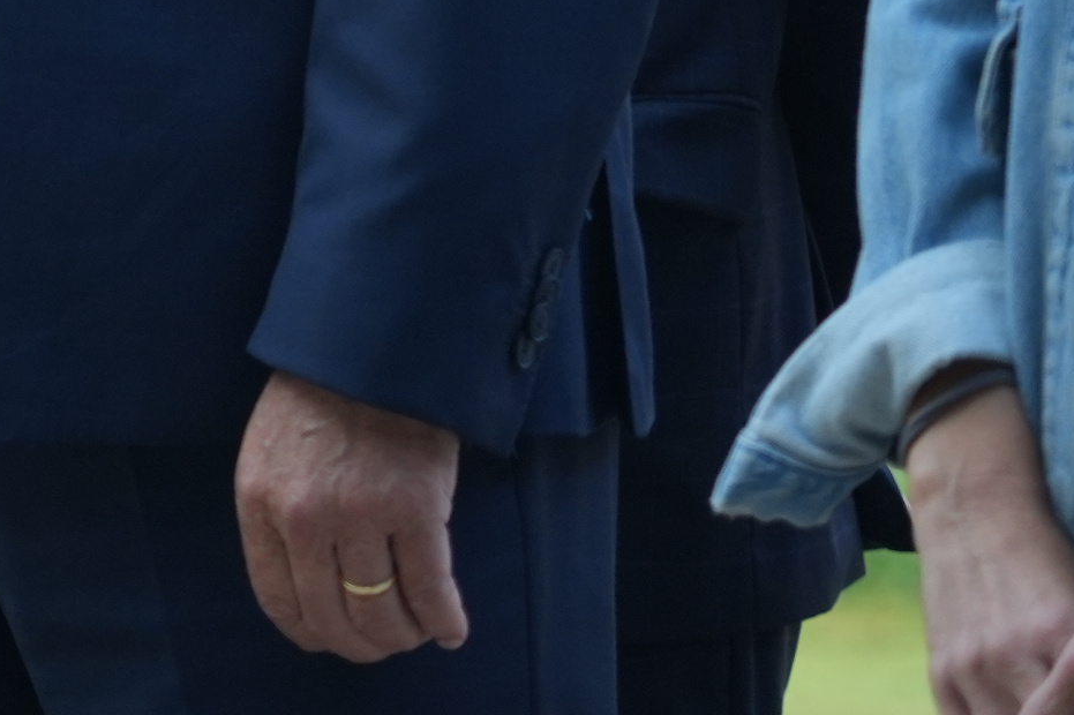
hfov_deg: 4.2
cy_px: -881
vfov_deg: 2.8
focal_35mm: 482
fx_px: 14374
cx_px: -1129
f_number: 4.5
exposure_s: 1/250
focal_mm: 105
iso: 640
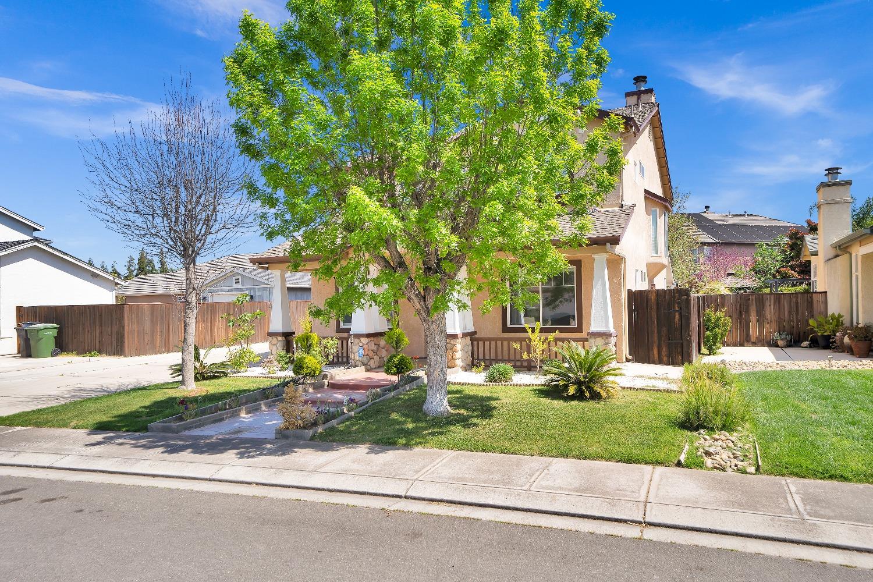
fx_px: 582
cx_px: 436
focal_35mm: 24
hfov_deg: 73.7
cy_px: 291
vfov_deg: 53.1
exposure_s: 1/125
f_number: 9
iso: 100
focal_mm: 24
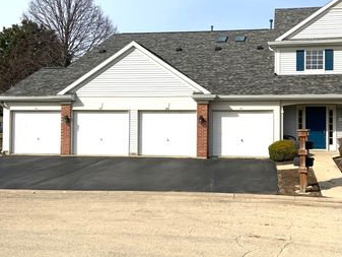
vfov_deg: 33.6
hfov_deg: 43.5
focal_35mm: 43
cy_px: 116
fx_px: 425
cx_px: 214
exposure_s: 1/3534
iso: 20
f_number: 1.8
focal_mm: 3
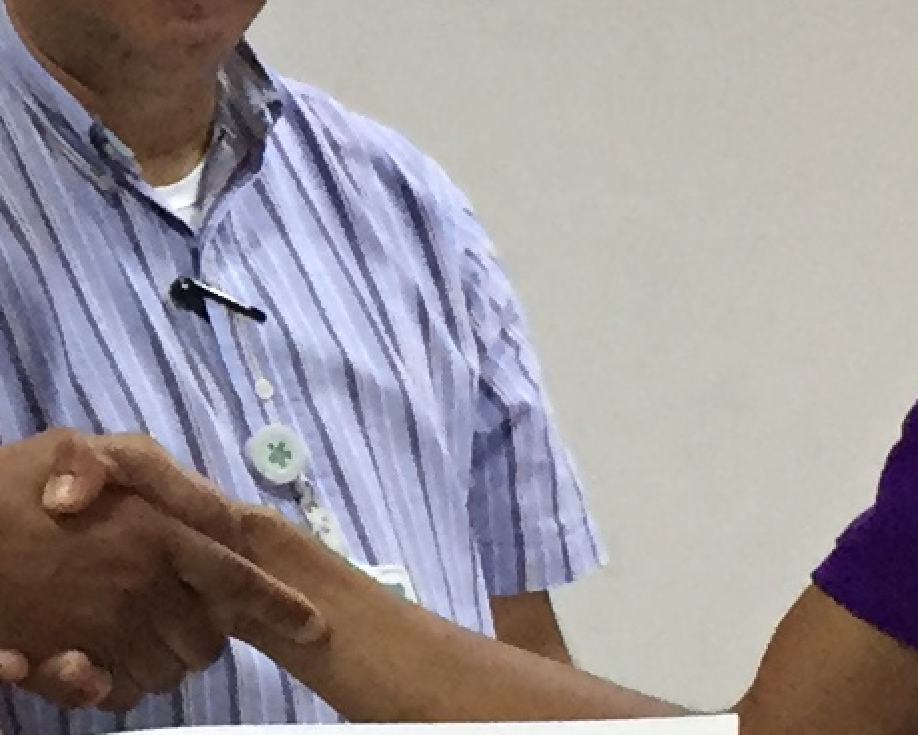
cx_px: -603
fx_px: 5461
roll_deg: +1.4
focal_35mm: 201
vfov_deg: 7.7
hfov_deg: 9.3
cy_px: 419
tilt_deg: +1.4
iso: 160
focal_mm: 4.15
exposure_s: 1/30
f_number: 2.2
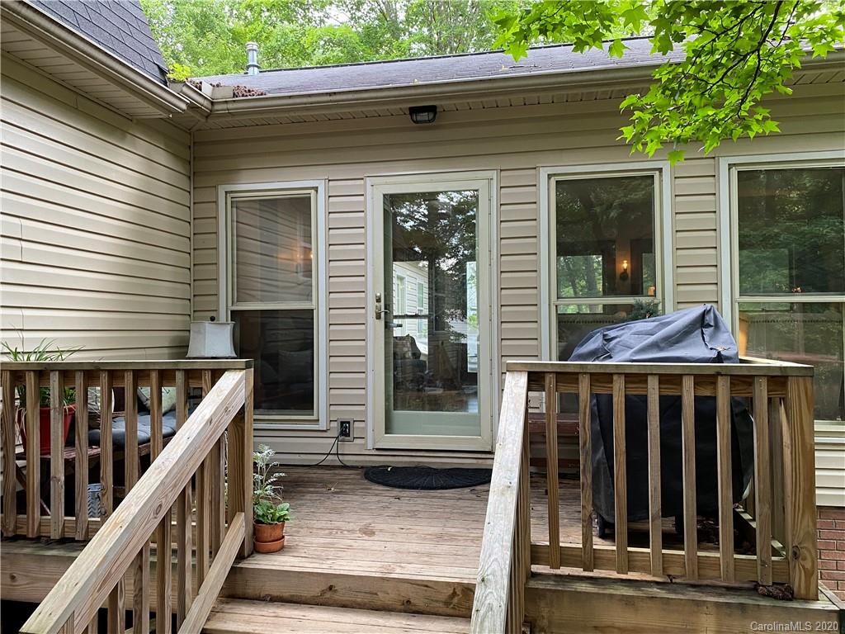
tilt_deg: +2.4
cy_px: 317
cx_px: 422
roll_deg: -0.1
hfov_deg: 67.3
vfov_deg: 53.1
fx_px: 635
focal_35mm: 26
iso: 125
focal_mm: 4.25
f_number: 1.8
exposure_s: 1/92
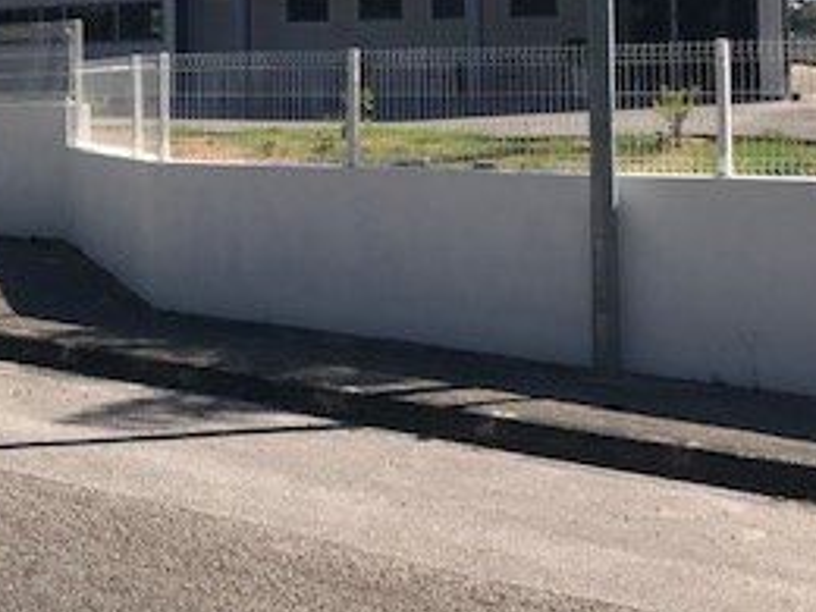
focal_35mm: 69
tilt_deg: +2.4
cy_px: 25
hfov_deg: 27.0
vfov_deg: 20.7
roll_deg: +0.6
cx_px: 53
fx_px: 1627
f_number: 1.8
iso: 20
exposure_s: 1/2283
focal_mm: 3.99
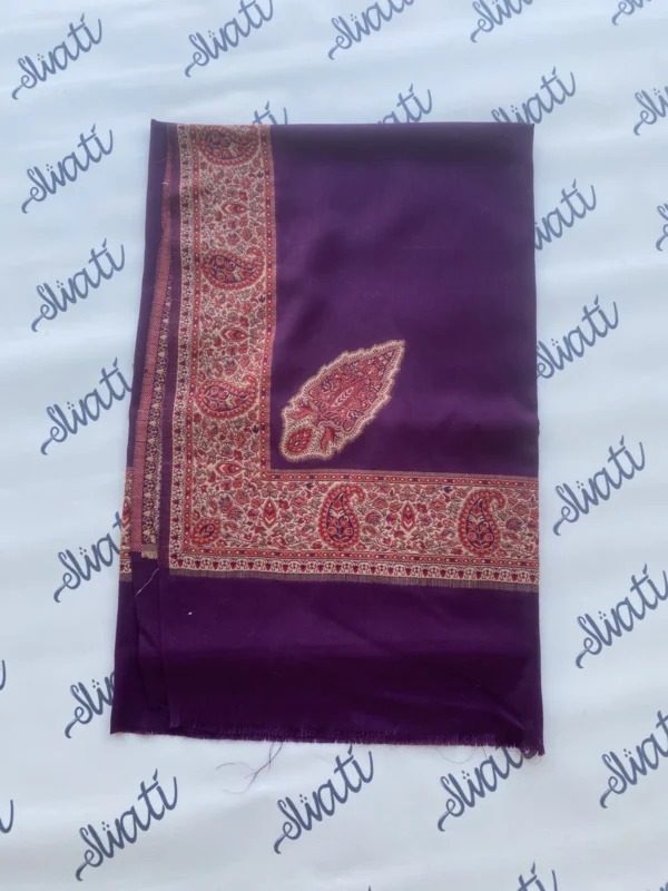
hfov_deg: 53.1
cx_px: 334
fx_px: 669
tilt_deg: -83.7
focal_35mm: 26
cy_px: 446
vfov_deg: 67.3
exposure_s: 1/361
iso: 32
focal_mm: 4.25
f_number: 1.8
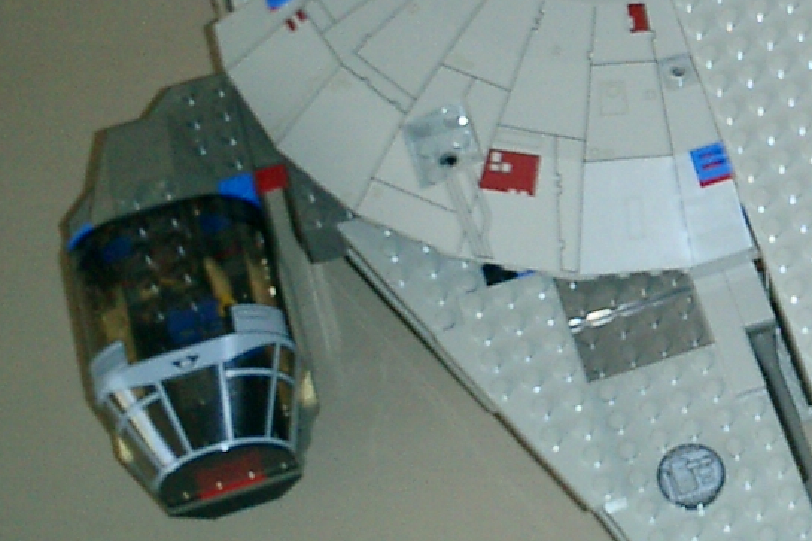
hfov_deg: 22.1
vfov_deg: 15.5
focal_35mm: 88
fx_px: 1984
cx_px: 840
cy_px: 171
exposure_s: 1/30
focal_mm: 7.5
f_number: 3.2
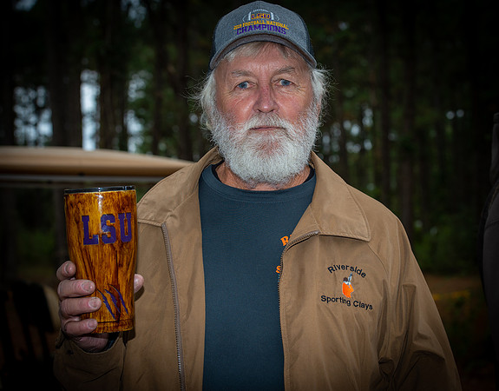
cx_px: 294
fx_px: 1271
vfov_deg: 17.5
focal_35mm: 87
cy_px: 196
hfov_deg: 22.2
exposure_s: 1/250
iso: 320
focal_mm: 78
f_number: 7.1
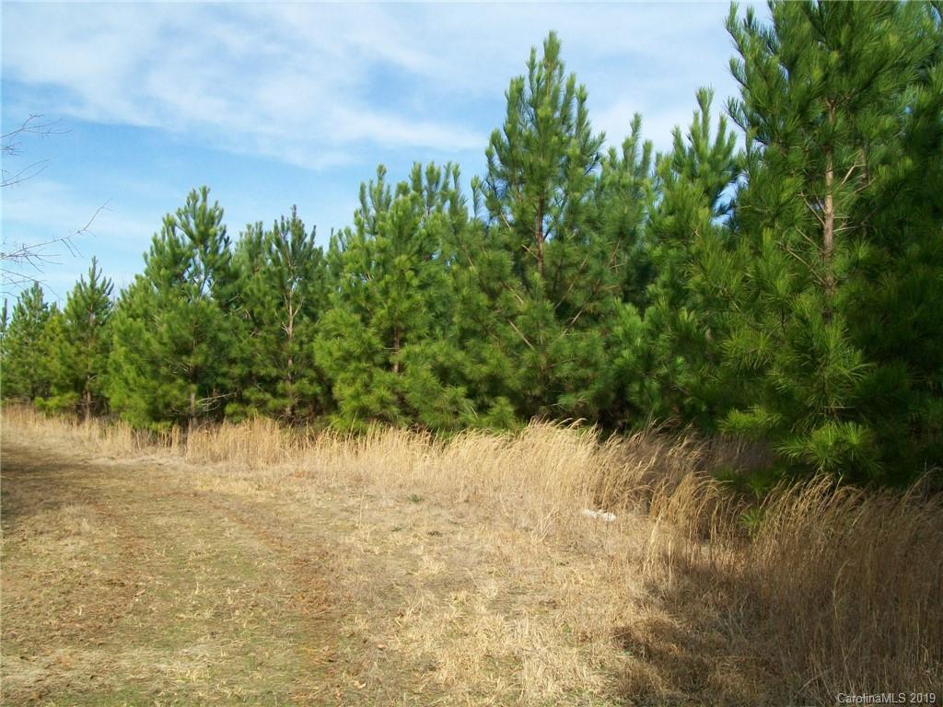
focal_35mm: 36
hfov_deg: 51.4
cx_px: 472
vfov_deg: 39.7
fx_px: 981
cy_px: 354
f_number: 4.8
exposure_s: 1/320
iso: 64
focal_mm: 6
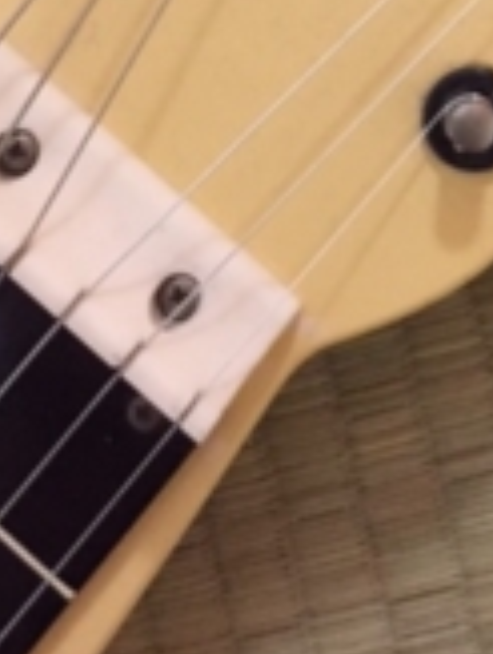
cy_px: -217
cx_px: 421
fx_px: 1513
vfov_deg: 21.7
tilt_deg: -86.0
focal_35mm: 80
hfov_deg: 18.3
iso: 250
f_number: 2.2
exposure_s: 1/30
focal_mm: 4.15
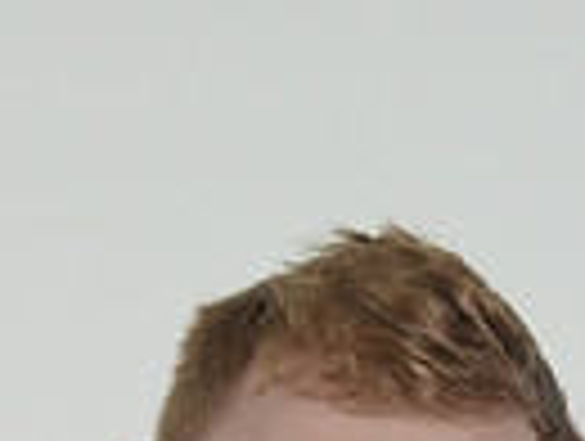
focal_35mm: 371
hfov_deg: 5.3
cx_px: 356
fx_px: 6281
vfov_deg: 3.9
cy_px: 1125
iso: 1600
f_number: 5.6
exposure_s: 1/200
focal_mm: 58
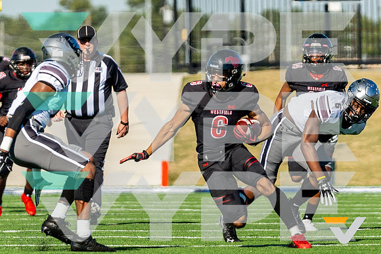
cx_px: 298
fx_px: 6943
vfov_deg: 2.1
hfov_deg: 3.1
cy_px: 113
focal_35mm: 656
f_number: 2.8
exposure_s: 1/3200
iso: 400
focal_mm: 200
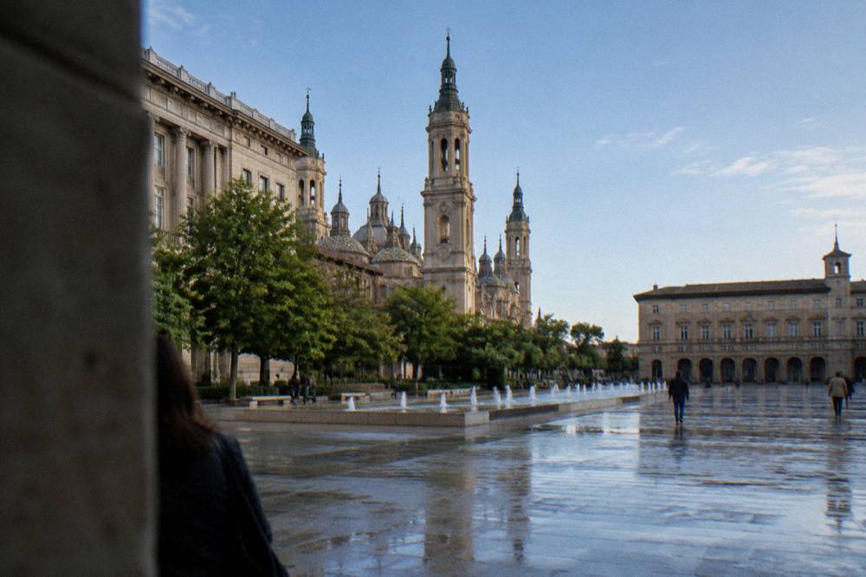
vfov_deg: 27.5
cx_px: 433
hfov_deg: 40.4
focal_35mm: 49
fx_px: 1178
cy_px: 288
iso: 400
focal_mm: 49
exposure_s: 1/640
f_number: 5.6
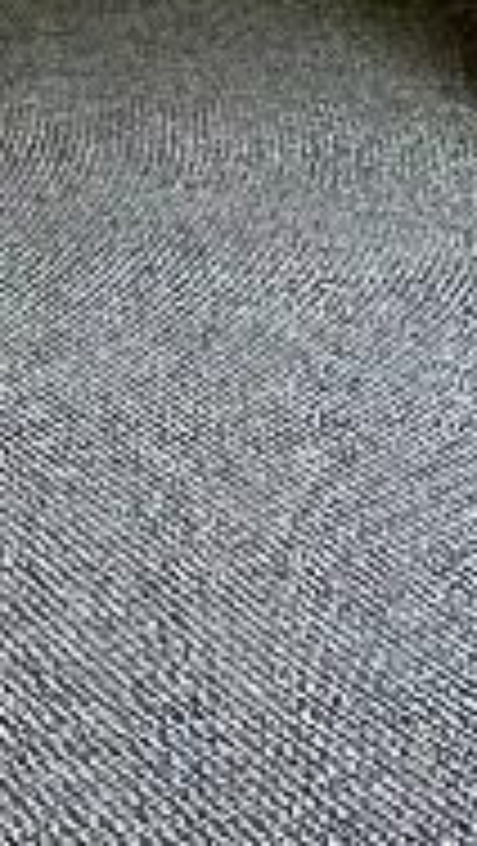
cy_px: -220
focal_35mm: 83
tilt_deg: -7.7
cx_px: 536
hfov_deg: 14.2
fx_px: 1863
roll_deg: +0.6
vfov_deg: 23.0
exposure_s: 1/100
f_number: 2.2
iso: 125
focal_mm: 2.22
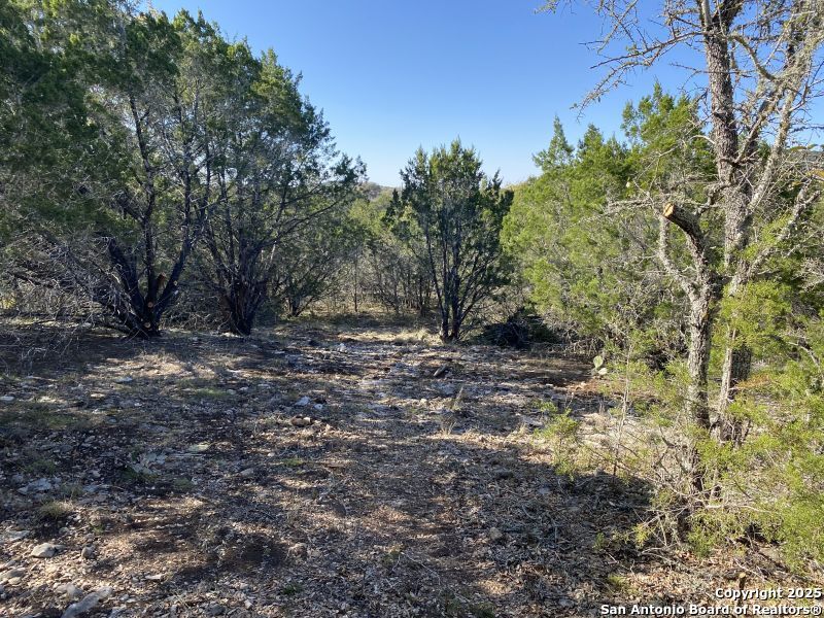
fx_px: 619
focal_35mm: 26
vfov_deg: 53.1
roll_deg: +0.5
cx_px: 412
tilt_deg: -10.8
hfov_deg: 67.3
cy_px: 309
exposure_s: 1/864
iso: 32
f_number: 1.8
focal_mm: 4.25
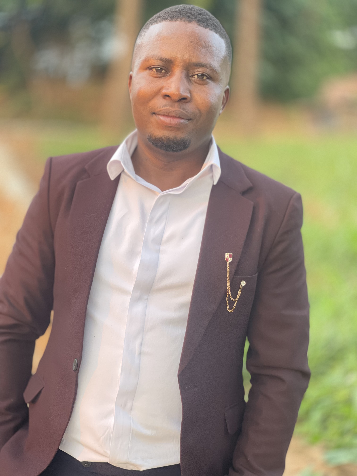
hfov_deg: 22.9
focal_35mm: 64
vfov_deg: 30.3
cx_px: 178
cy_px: 238
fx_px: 880
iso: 250
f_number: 2.2
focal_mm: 7.5
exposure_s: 1/83
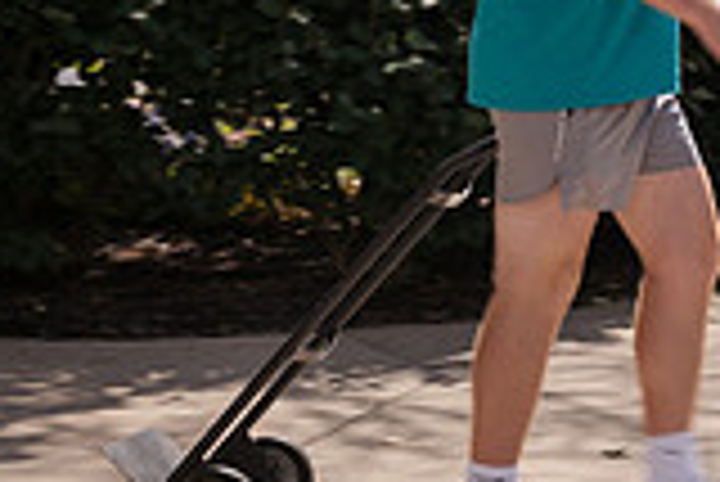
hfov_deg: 11.3
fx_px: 3623
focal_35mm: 181
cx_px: 630
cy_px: -25
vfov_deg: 7.6
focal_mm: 50
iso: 31
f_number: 8
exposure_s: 1/80
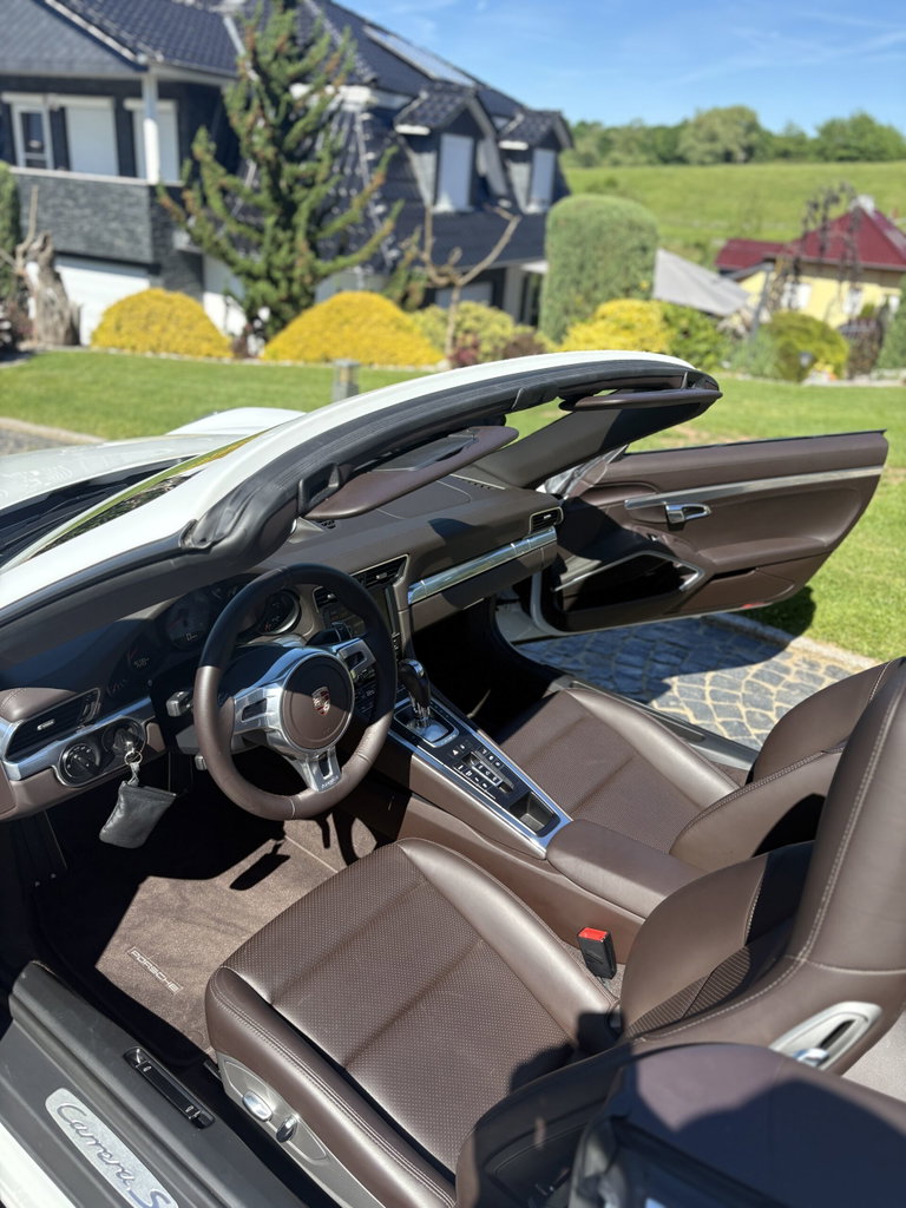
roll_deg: -4.6
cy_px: 604
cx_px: 453
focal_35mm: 26
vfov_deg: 67.3
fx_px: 907
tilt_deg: -23.9
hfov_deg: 53.1
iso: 64
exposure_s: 1/1667
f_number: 1.6
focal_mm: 5.96
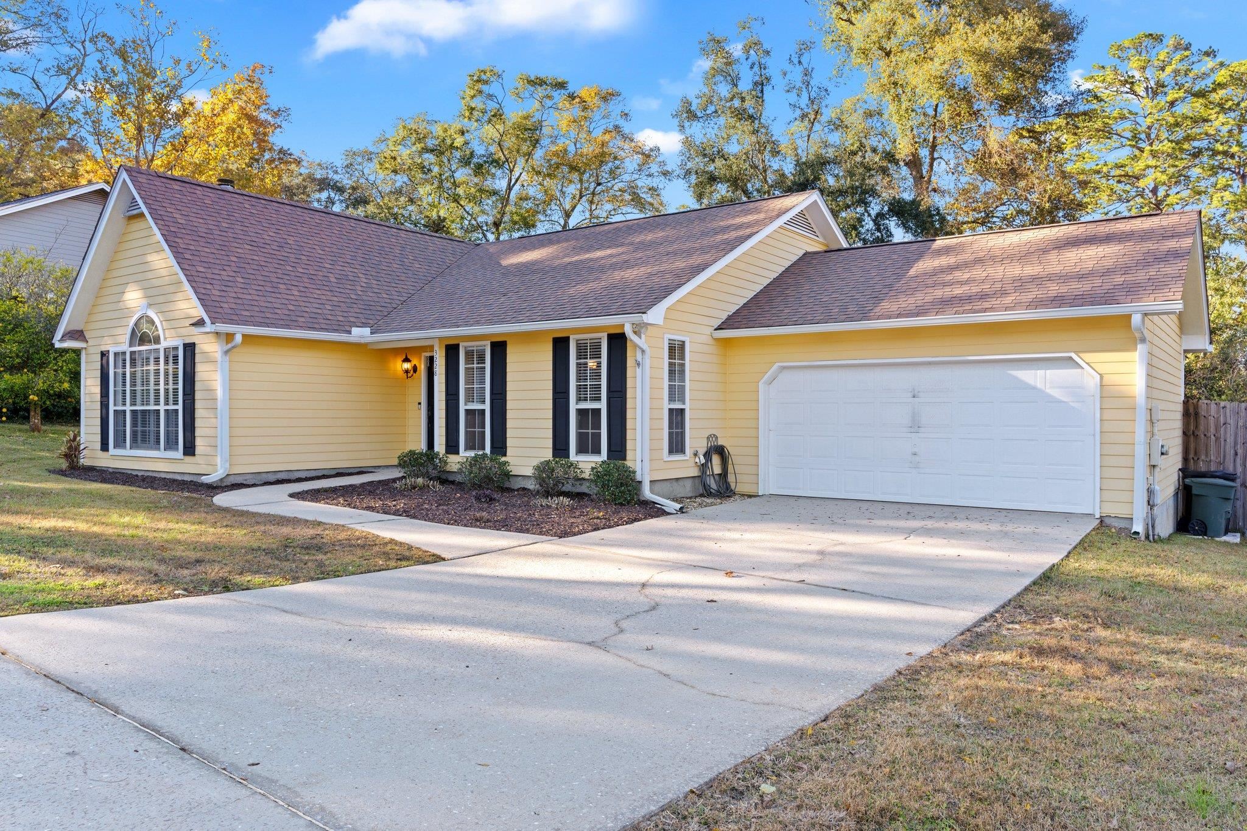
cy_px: 416
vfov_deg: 51.3
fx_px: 866
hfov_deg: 71.5
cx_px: 624
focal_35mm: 25
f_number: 9
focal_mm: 25
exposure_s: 1/6
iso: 100
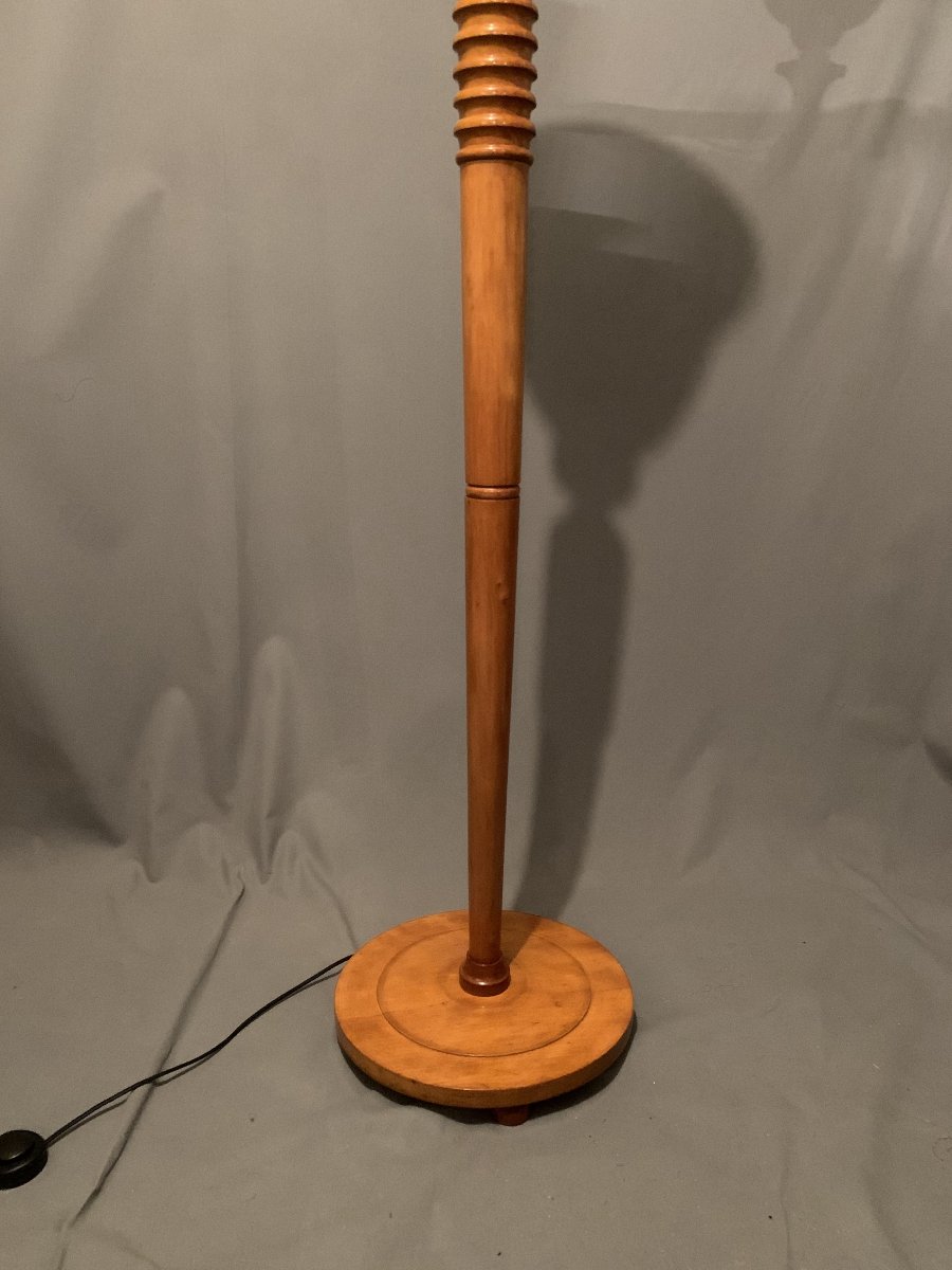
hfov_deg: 53.1
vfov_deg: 67.3
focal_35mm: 26
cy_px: 635
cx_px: 476
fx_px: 953
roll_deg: +0.8
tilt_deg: -15.2
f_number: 1.8
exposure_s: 1/25
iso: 640
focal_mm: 4.25
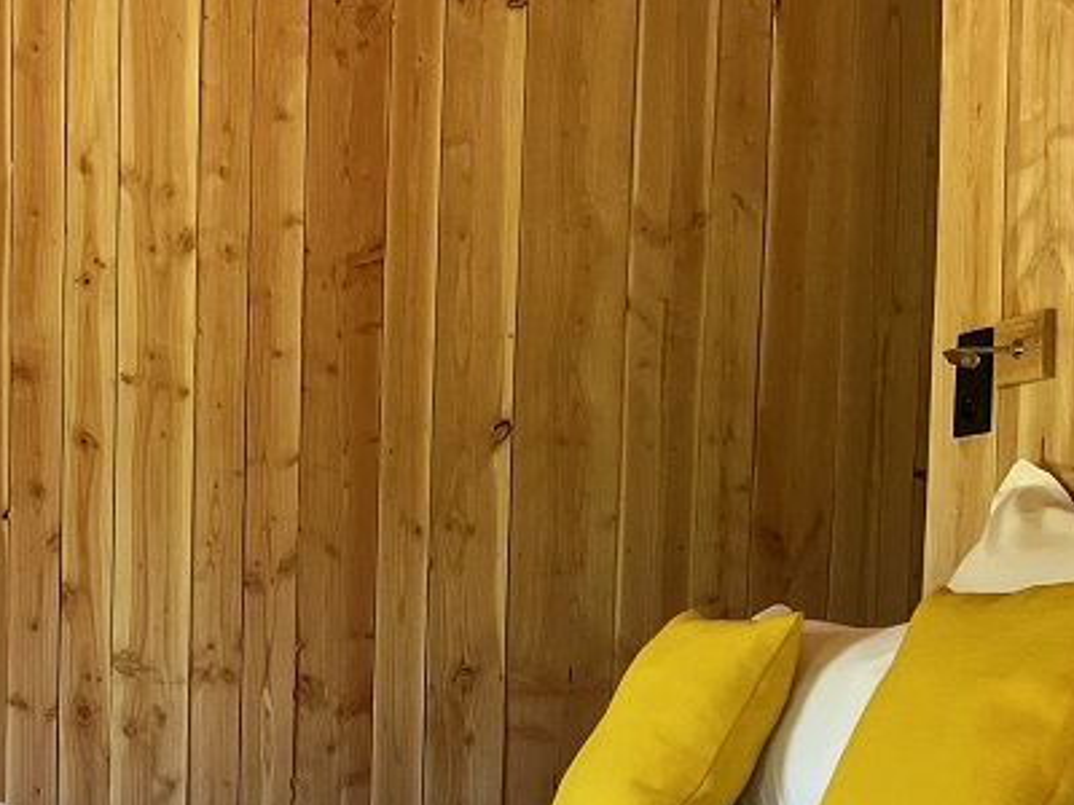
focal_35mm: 78
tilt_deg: -7.0
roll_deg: +0.8
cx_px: -483
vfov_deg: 18.0
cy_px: 945
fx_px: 2420
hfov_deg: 21.5
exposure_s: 1/121
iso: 80
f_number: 1.6
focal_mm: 5.1
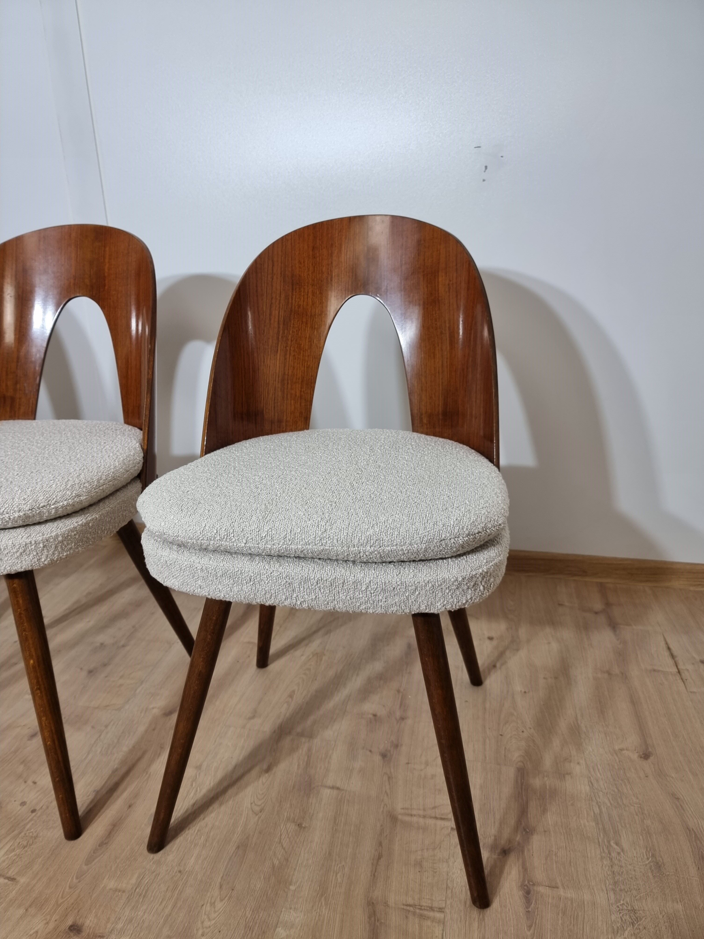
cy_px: 470
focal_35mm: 24
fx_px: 651
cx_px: 352
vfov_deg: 71.6
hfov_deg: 56.8
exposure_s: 1/100
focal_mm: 6.7
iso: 80
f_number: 1.8
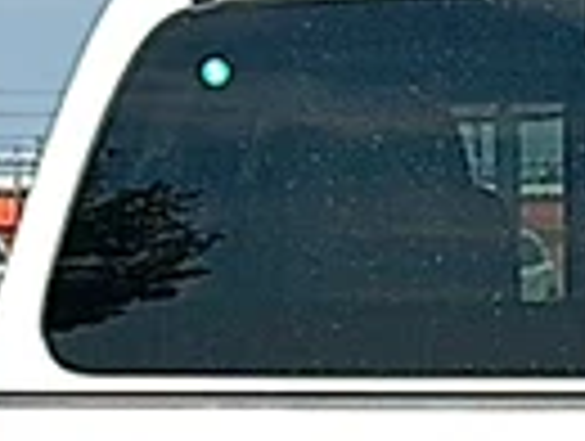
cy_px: 911
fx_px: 3369
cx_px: 788
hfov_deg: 9.7
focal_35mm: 199
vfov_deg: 7.2
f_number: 1.78
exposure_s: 1/10989
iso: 80
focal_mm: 6.86
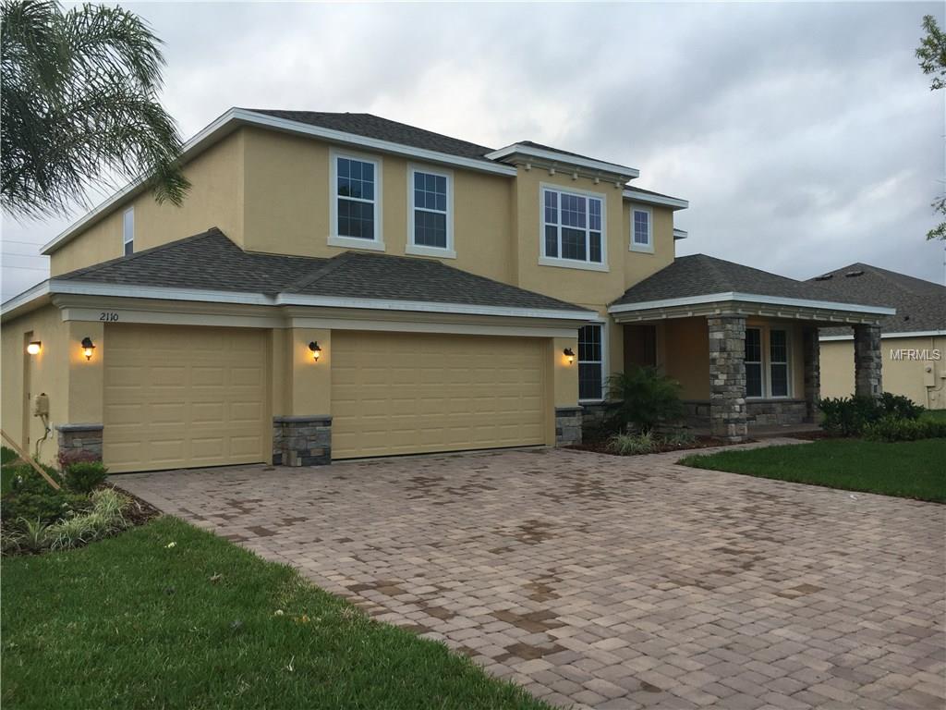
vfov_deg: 48.2
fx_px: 793
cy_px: 355
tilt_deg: +1.8
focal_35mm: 29
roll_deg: +0.2
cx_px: 473
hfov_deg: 61.7
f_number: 2.2
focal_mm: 4.15
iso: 32
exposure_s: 1/120
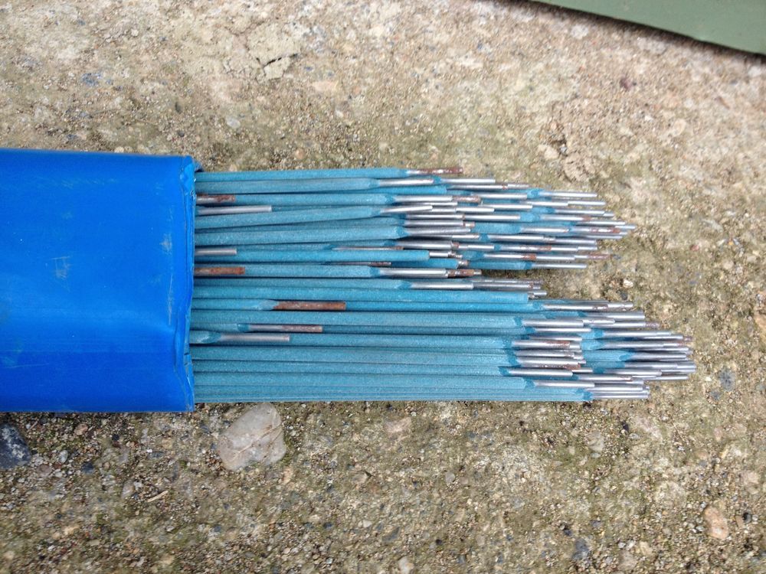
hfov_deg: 52.6
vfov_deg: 40.7
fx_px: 774
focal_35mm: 35
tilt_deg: -59.7
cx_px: 383
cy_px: 287
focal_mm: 4.28
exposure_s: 1/30
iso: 50
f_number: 2.4
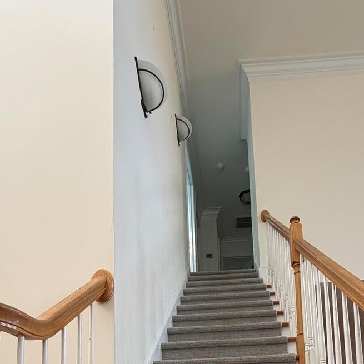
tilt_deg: +6.7
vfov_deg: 41.9
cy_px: 415
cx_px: 226
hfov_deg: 55.0
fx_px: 345
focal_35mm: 29
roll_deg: +1.6
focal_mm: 2.22
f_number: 2.2
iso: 250
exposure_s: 1/121
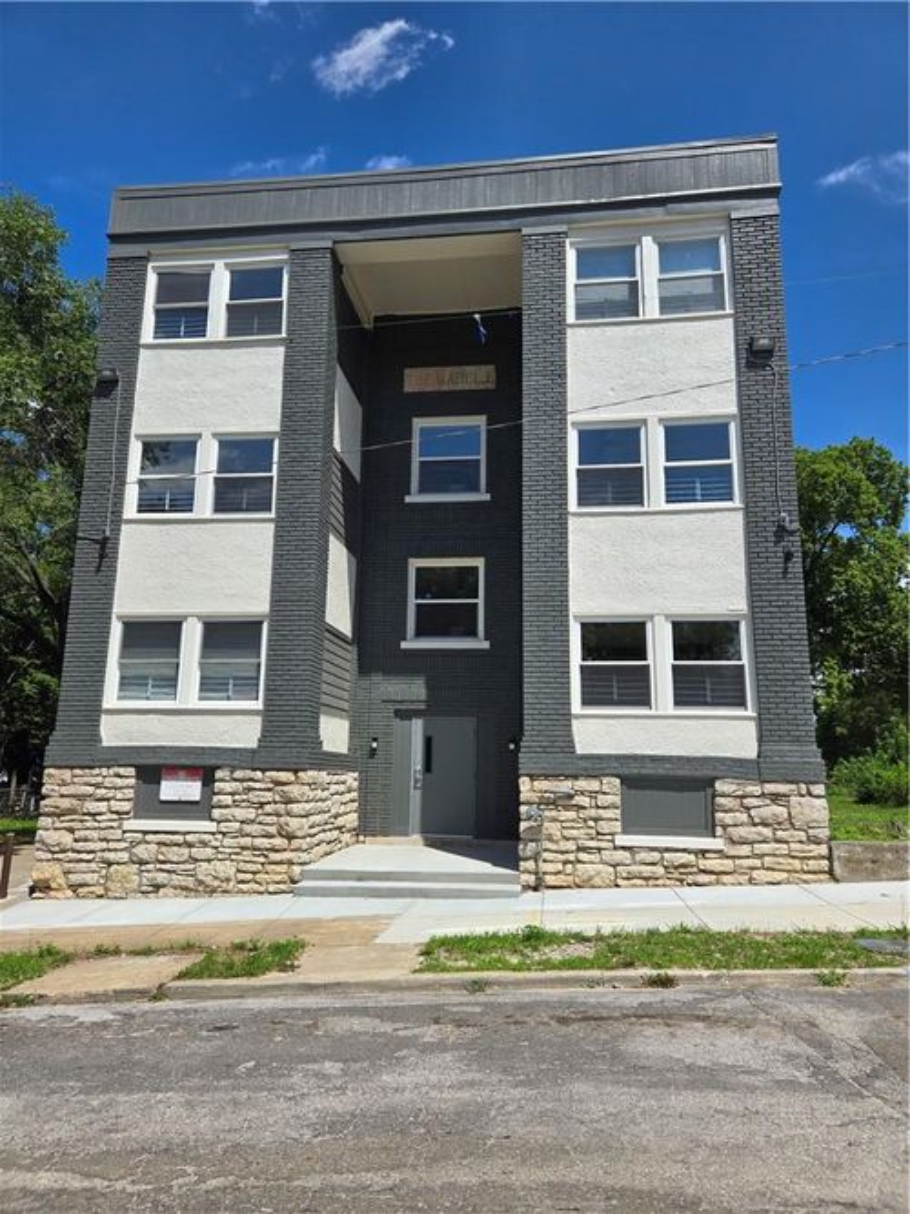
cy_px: 607
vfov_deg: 73.9
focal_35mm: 23
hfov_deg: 58.9
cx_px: 455
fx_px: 806
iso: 25
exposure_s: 1/2327
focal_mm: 5.4
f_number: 1.8
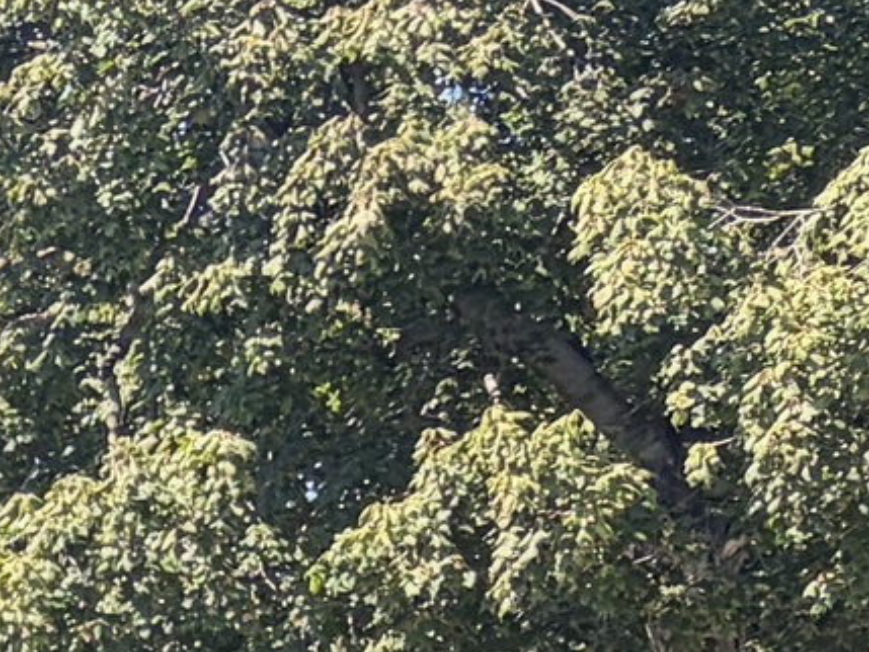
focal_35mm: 186
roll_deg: -0.1
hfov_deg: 8.2
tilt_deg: -4.7
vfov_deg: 7.4
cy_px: 1679
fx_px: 4671
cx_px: -2155
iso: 64
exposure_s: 1/601
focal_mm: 5.96
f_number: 1.6
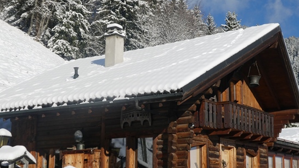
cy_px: 74
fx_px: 507
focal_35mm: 64
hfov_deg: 32.8
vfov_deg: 18.8
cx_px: 166
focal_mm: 9
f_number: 4.5
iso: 80
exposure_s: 1/1000
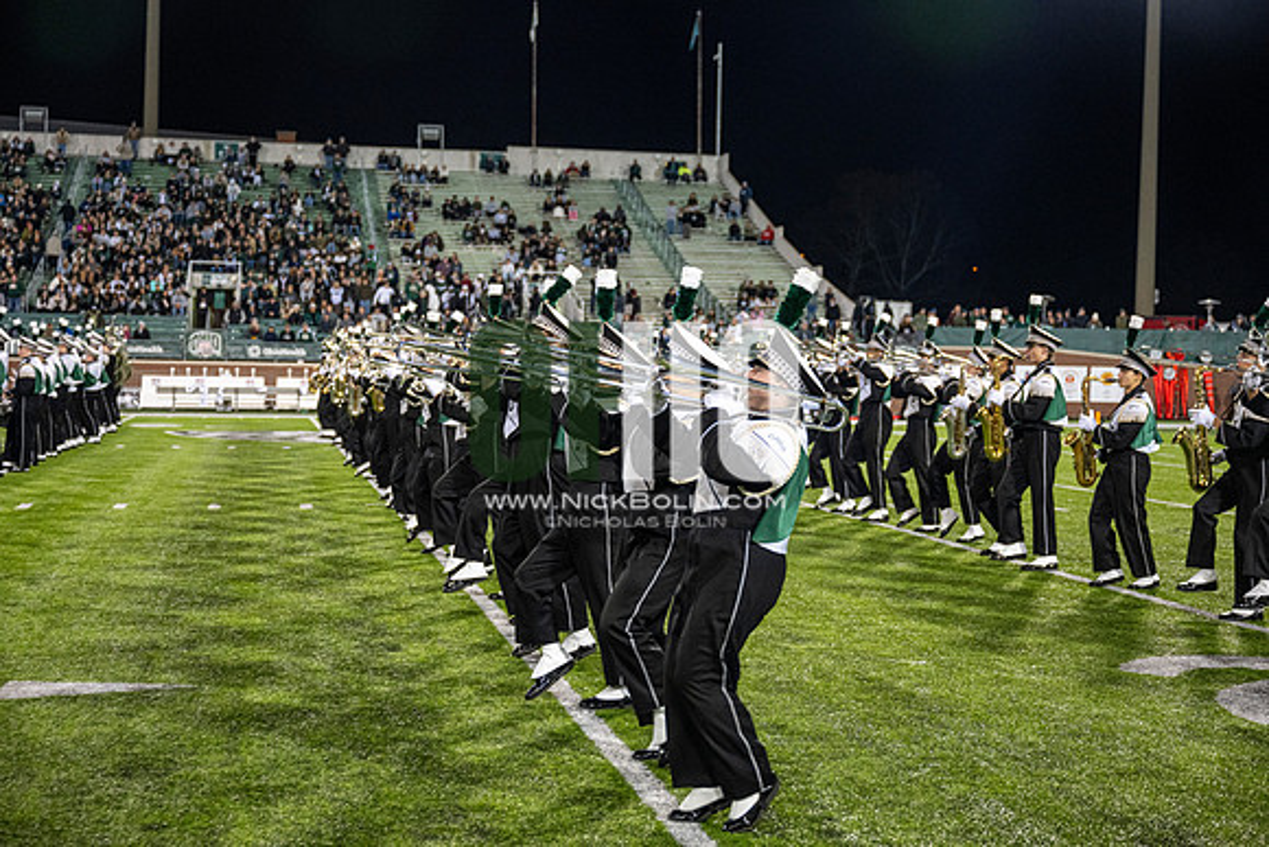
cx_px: 634
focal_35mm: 46
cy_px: 424
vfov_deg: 29.3
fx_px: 1622
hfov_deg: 42.7
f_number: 3.2
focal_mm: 46
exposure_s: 1/500
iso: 1250
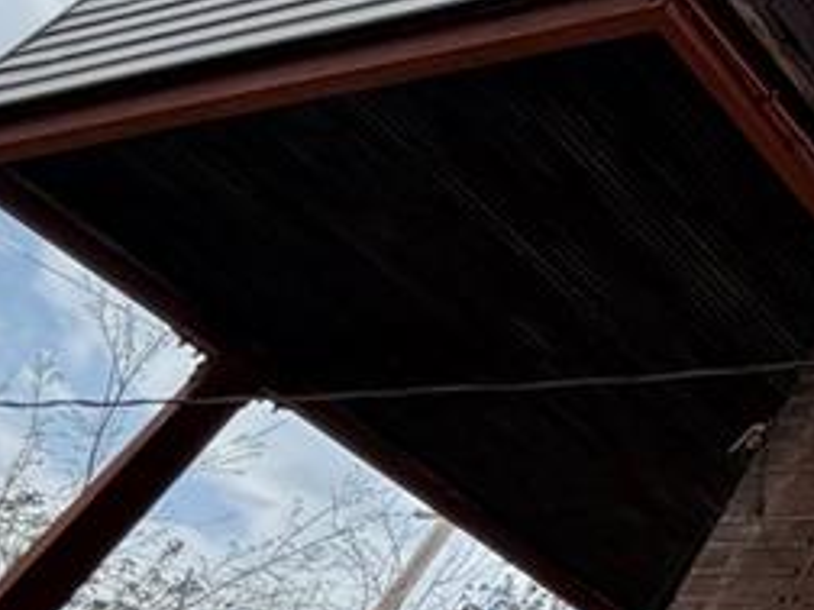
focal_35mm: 57
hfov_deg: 23.2
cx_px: 1363
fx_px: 1340
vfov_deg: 25.5
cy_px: 194
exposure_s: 1/701
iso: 40
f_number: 2.2
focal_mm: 2.22
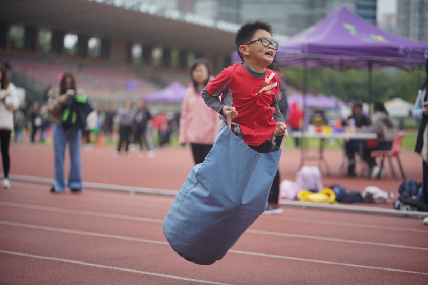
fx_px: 1010
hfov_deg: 23.9
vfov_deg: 16.1
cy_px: 142
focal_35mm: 85
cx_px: 214
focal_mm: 85
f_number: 1.8
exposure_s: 1/2000
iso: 200
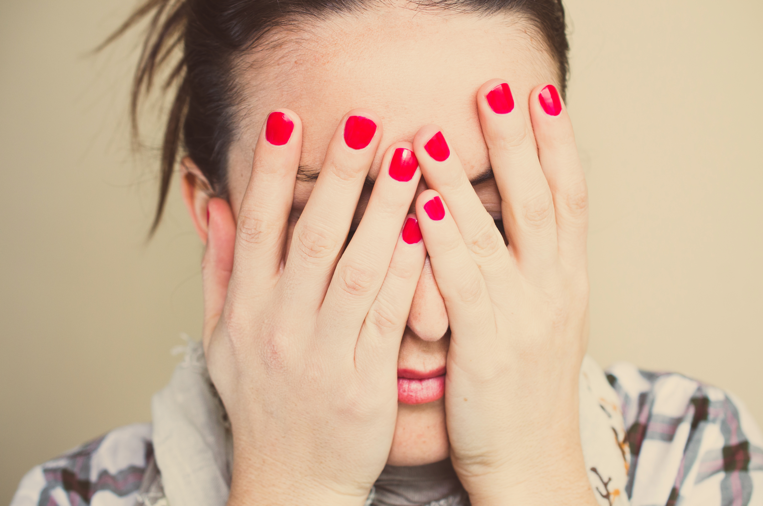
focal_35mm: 60
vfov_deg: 22.5
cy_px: 253
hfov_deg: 33.5
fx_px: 1269
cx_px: 382
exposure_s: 1/100
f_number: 5
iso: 200
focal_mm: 40
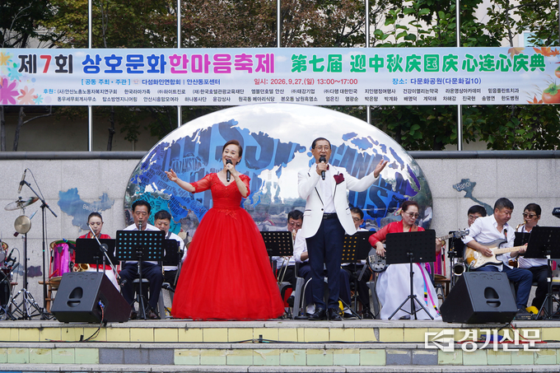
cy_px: 186
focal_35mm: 69
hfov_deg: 29.3
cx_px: 280
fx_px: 1073
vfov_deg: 19.7
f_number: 6.3
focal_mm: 46
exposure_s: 1/250
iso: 100
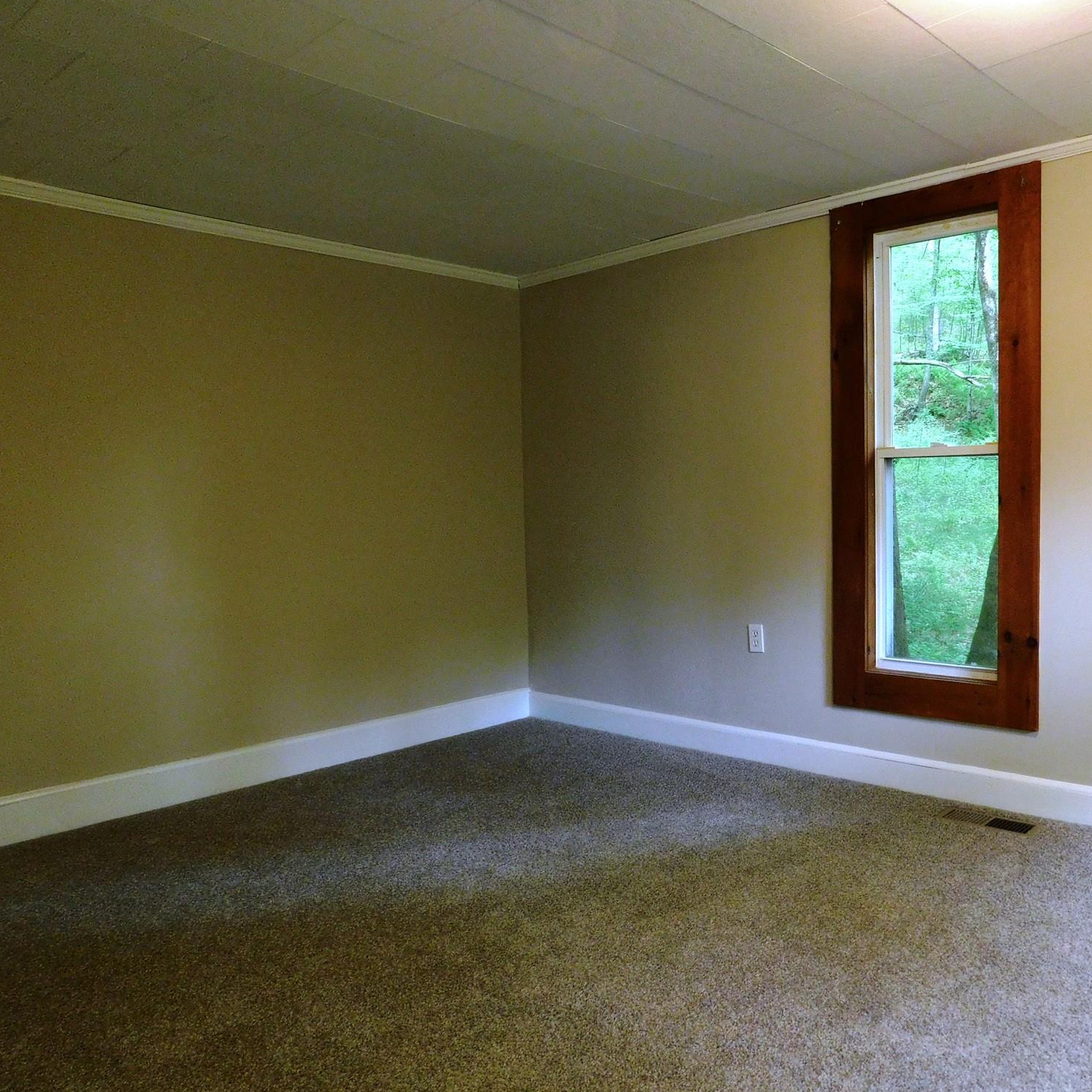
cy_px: 557
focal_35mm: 28
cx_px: 698
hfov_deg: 56.4
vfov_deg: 57.3
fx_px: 999
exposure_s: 1/30
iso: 250
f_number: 3
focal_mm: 4
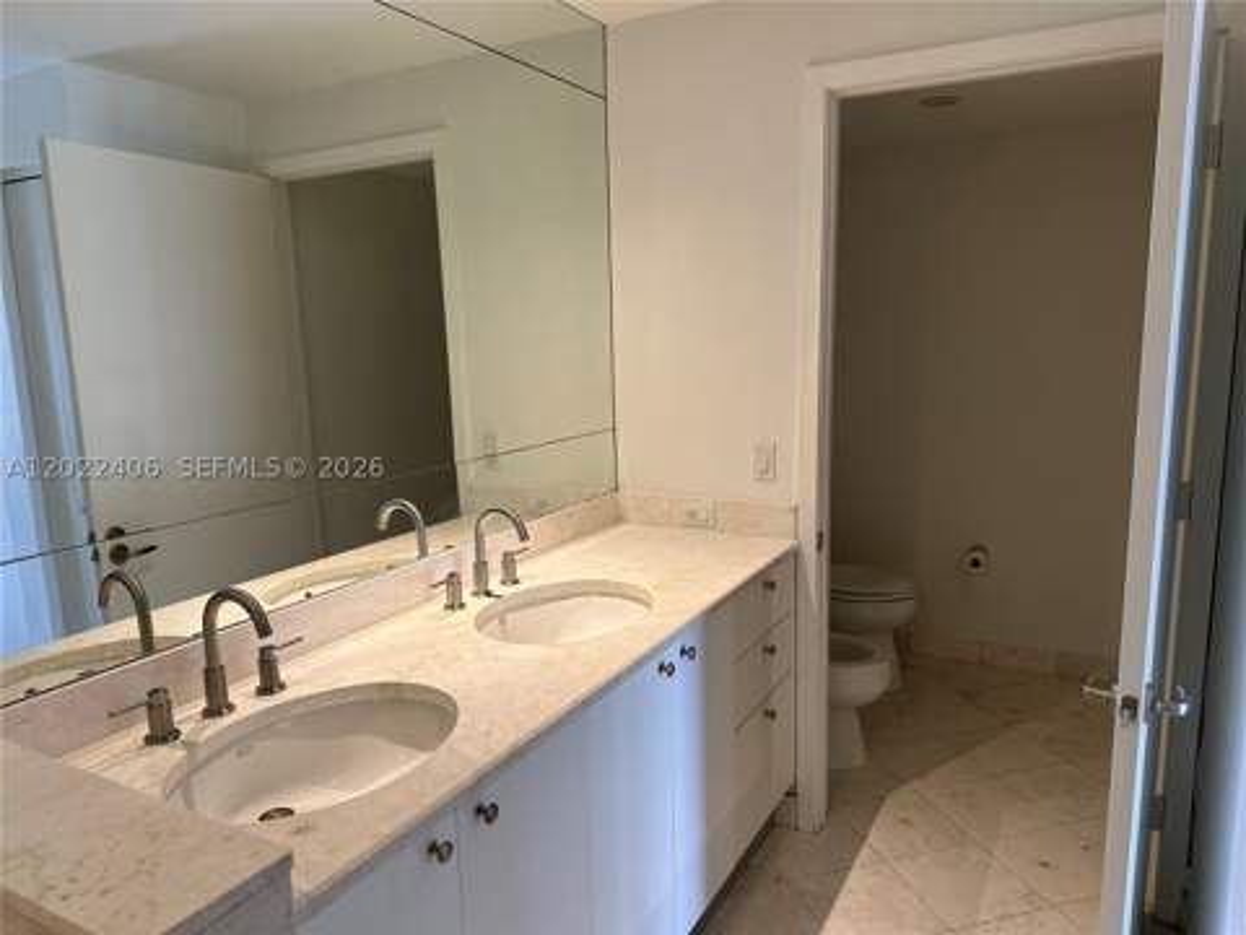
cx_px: 623
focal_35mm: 24
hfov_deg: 71.6
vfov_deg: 56.8
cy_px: 468
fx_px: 864
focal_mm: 6.86
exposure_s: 1/120
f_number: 1.78
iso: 160
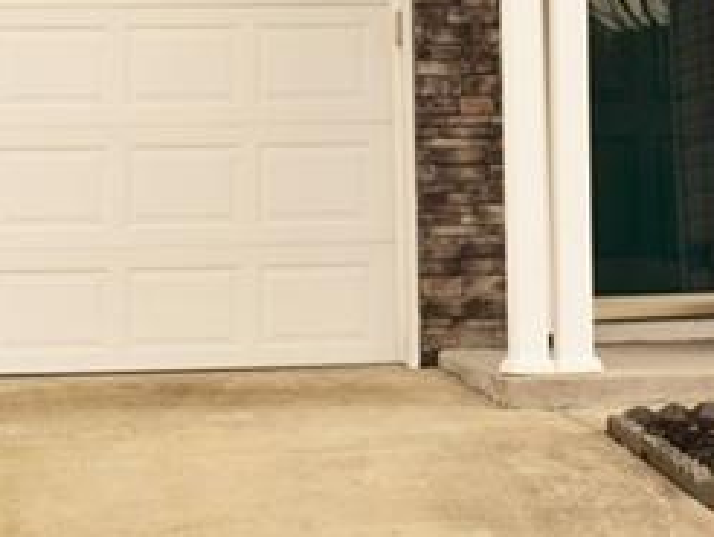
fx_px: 2725
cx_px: 461
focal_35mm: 132
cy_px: -345
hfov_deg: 14.9
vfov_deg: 10.7
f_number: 9
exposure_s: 1/320
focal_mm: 22
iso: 200
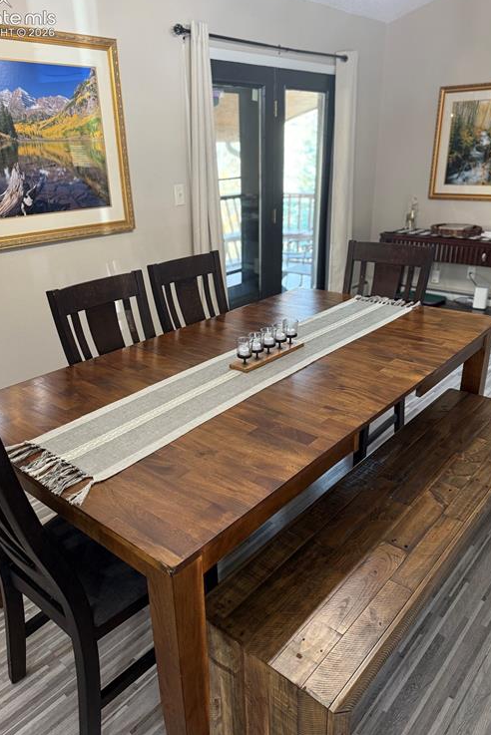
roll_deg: +1.2
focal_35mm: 26
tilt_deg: -21.9
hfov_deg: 49.6
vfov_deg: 69.4
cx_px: 234
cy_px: 370
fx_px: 531
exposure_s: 1/60
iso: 250
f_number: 1.78
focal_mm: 6.76
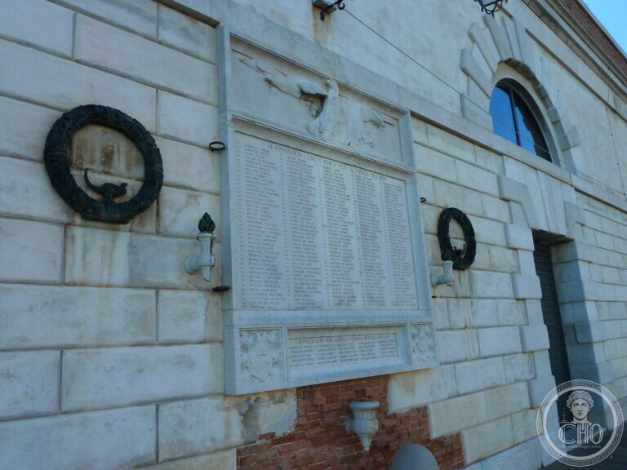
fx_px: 525
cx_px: 314
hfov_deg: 61.7
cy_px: 235
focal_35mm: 29
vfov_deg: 48.2
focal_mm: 4.7
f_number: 4
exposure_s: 1/250
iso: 80
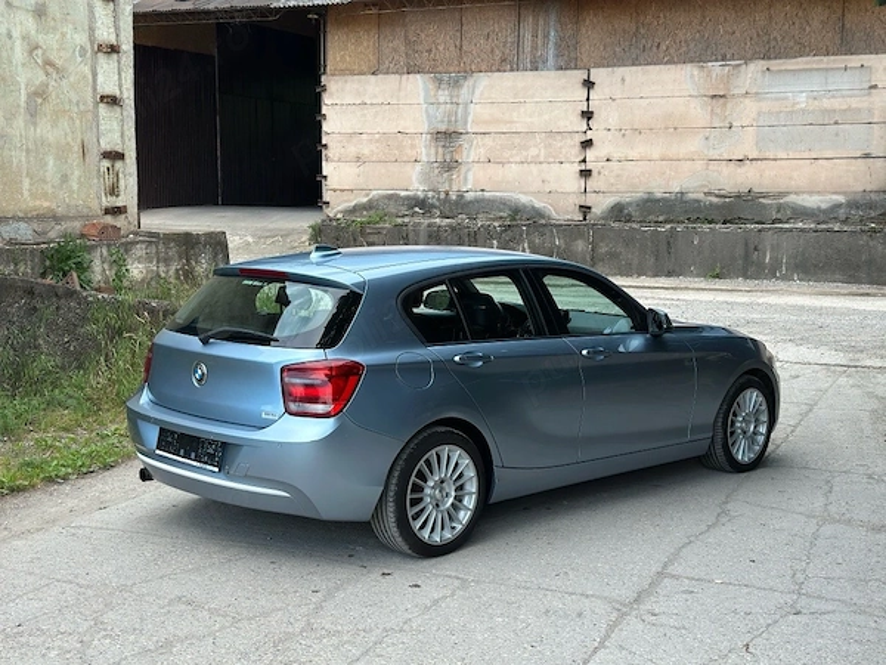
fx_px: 1229
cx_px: 443
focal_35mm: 48
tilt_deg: -6.6
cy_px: 332
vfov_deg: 30.3
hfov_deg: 39.7
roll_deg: -0.3
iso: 80
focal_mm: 6.86
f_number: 1.78
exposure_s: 1/196
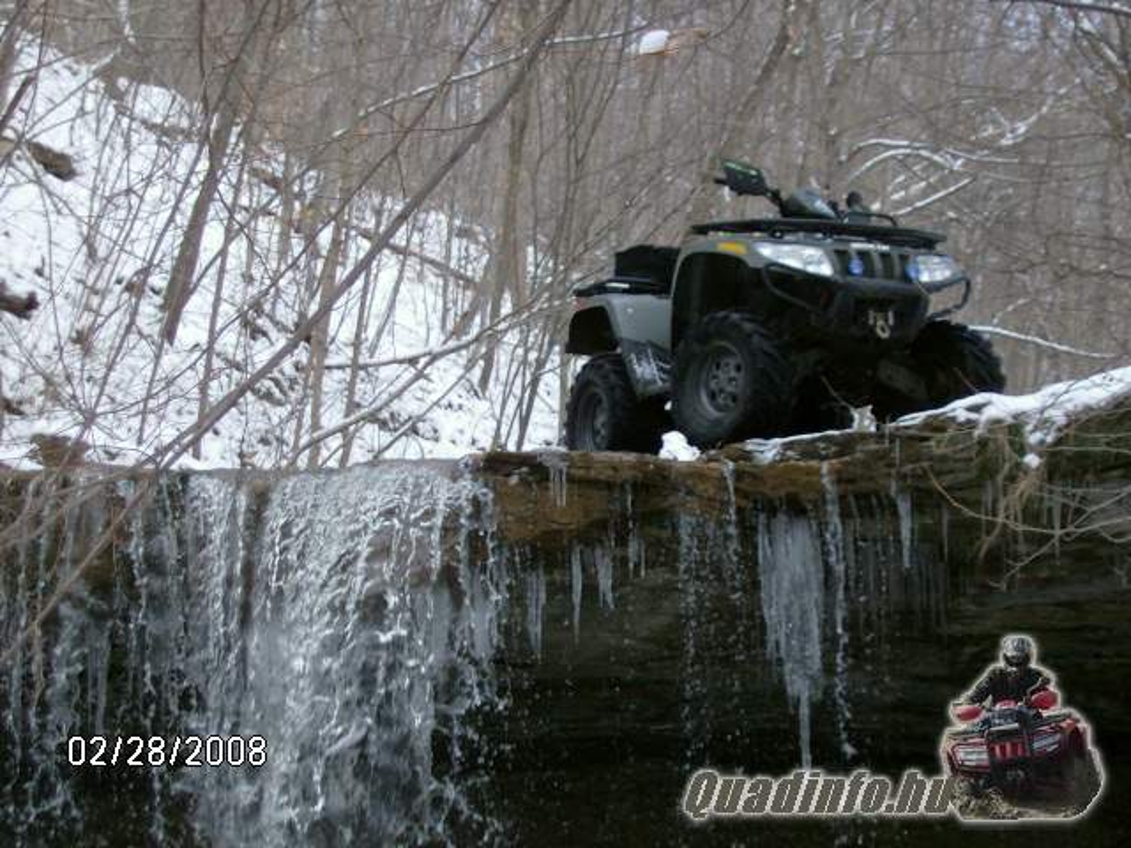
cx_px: 566
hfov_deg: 23.0
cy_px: 424
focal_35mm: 85
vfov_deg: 17.4
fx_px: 2777
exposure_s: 1/300
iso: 100
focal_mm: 14.1
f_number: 4.2
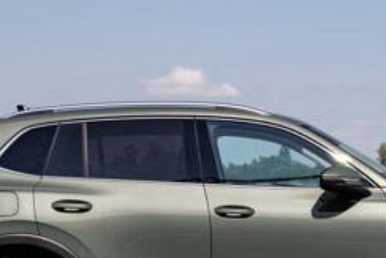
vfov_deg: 6.3
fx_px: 2360
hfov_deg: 9.3
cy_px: 90
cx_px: 315
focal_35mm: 220
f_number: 11
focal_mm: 70
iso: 400
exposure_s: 1/320
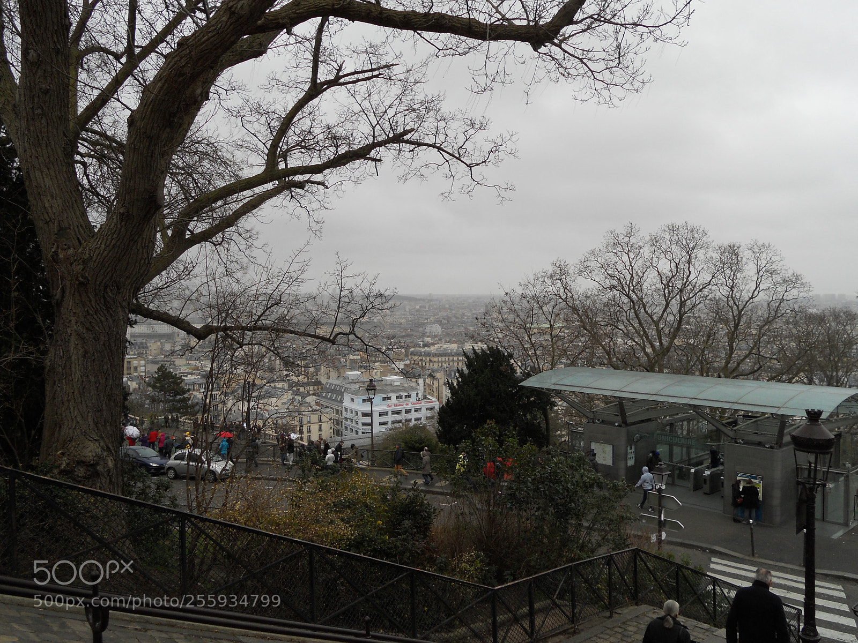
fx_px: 793
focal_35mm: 32
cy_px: 322
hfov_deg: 56.8
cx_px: 429
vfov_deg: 44.2
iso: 80
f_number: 3.5
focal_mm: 5.8
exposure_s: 1/250
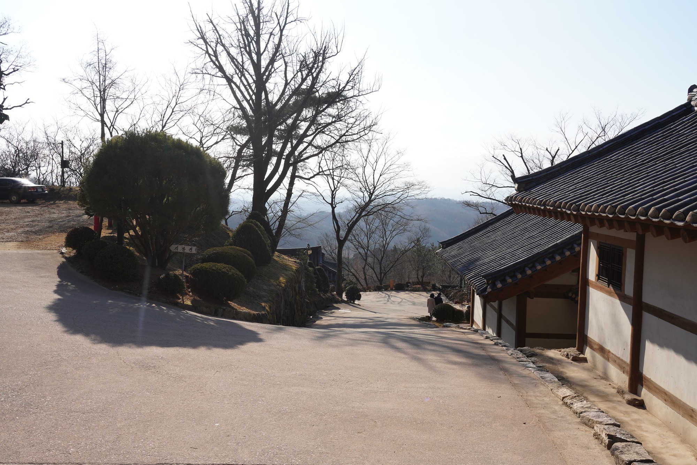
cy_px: 232
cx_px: 348
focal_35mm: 32
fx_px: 620
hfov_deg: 58.7
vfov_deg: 41.1
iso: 100
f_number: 13
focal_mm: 32
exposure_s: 1/100
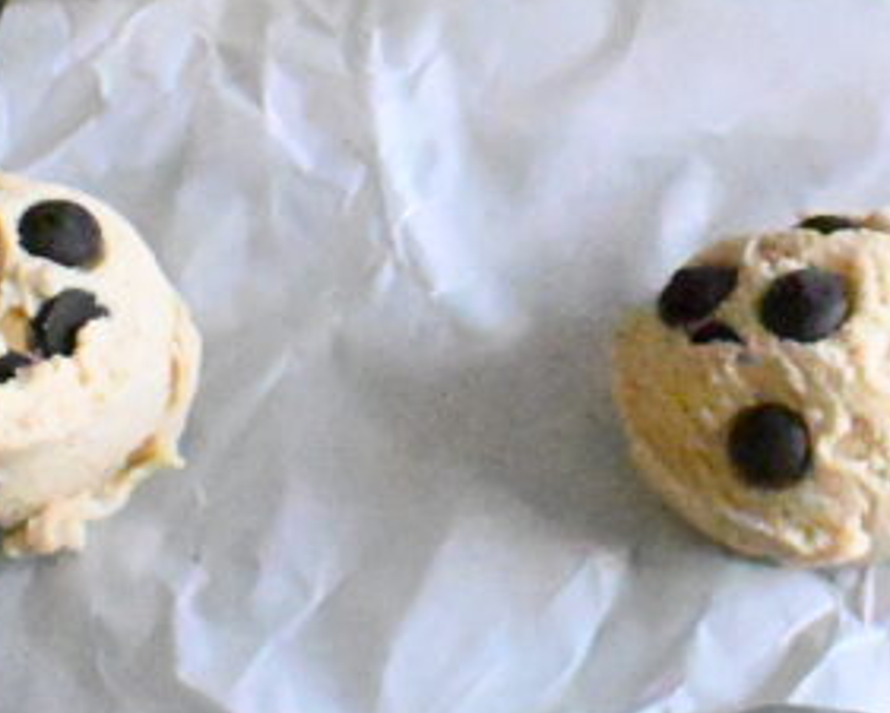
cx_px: 839
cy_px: -40
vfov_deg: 14.9
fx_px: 2661
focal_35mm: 101
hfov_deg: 18.6
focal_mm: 28
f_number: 8
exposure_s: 1/3200
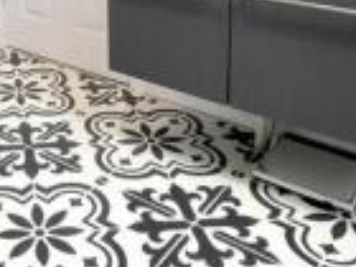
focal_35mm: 54
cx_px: -1
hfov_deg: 32.6
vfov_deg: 24.1
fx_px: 555
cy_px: -67
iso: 80
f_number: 1.9
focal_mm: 2.2
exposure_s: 1/50.3
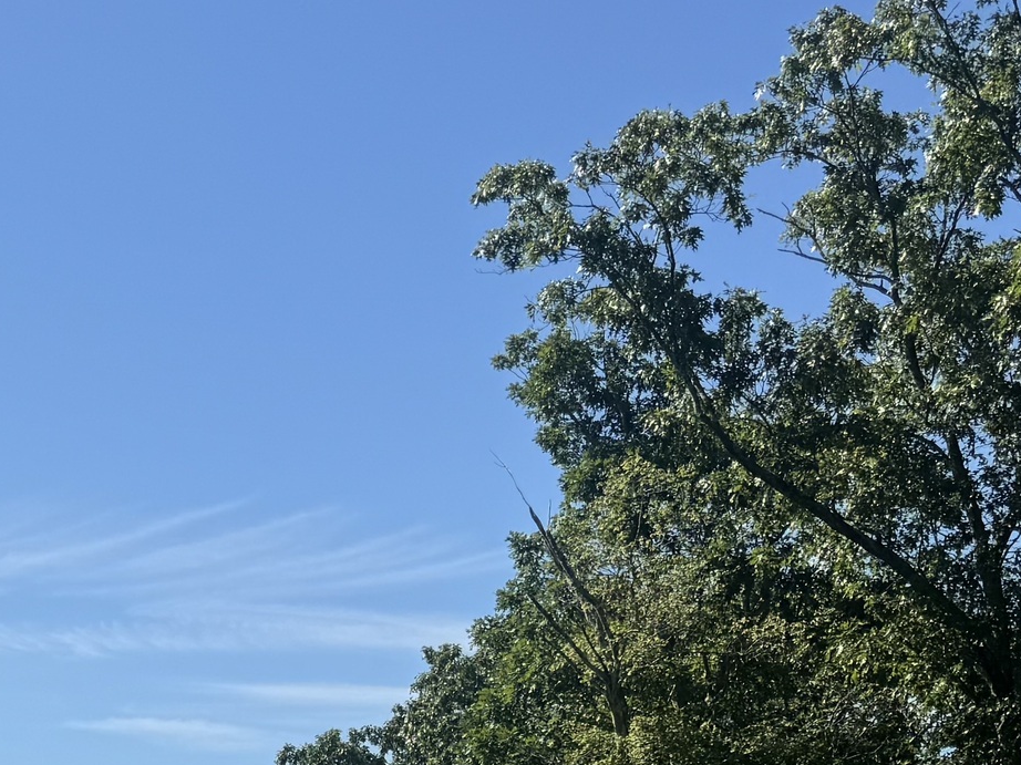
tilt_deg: +4.7
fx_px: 2359
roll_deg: -1.4
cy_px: 797
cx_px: -312
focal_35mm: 80
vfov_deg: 17.9
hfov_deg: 21.9
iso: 80
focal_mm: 6.76
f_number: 1.78
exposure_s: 1/5348
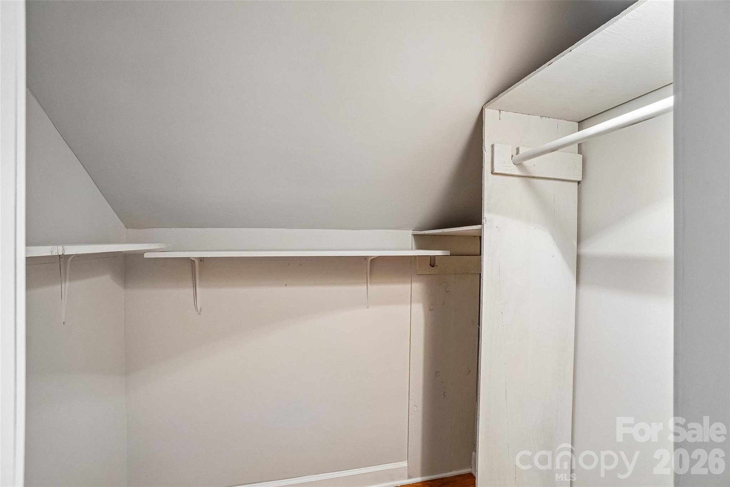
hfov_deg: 100.4
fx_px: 304
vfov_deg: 77.3
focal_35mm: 15
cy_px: 244
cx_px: 365
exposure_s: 1/3.33
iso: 400
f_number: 8
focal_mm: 10
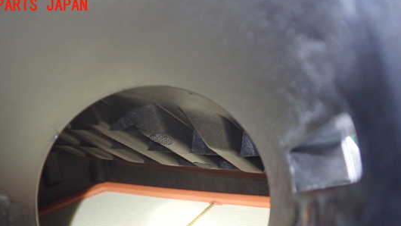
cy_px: 167
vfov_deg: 31.5
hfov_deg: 53.9
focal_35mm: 37
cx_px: 177
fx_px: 393
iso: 500
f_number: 2.3
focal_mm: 5.4
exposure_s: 1/30
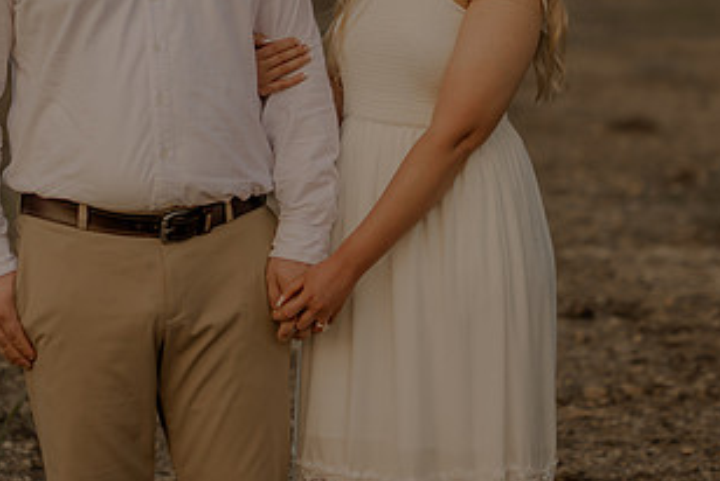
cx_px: 234
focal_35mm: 141
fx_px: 2823
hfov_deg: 14.5
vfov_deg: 9.7
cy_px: 35
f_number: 2.2
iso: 200
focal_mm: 50
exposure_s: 1/1000
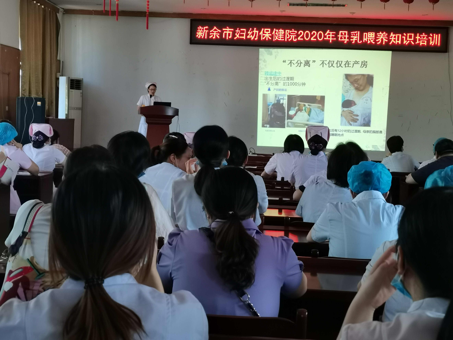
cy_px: 170
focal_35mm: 53
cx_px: 226
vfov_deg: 27.5
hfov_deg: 36.2
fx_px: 694
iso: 320
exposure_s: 1/50
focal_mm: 5.58
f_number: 1.8
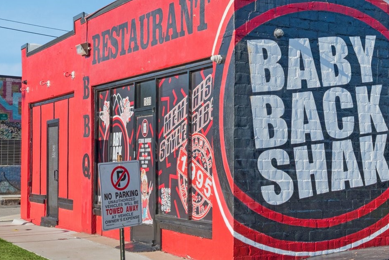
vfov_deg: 20.9
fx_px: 703
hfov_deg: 29.6
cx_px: 356
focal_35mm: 65
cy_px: 140
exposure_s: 1/500
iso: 400
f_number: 10
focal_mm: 30
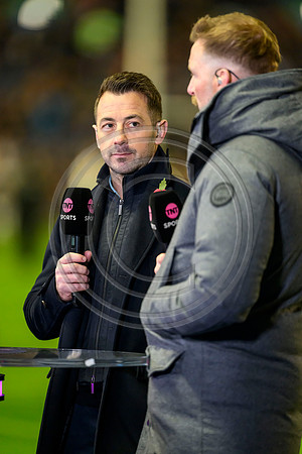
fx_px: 5033
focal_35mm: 400
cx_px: 151
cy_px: 227
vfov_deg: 5.2
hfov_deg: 3.4
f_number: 2.8
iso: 6400
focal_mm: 400
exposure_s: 1/1250
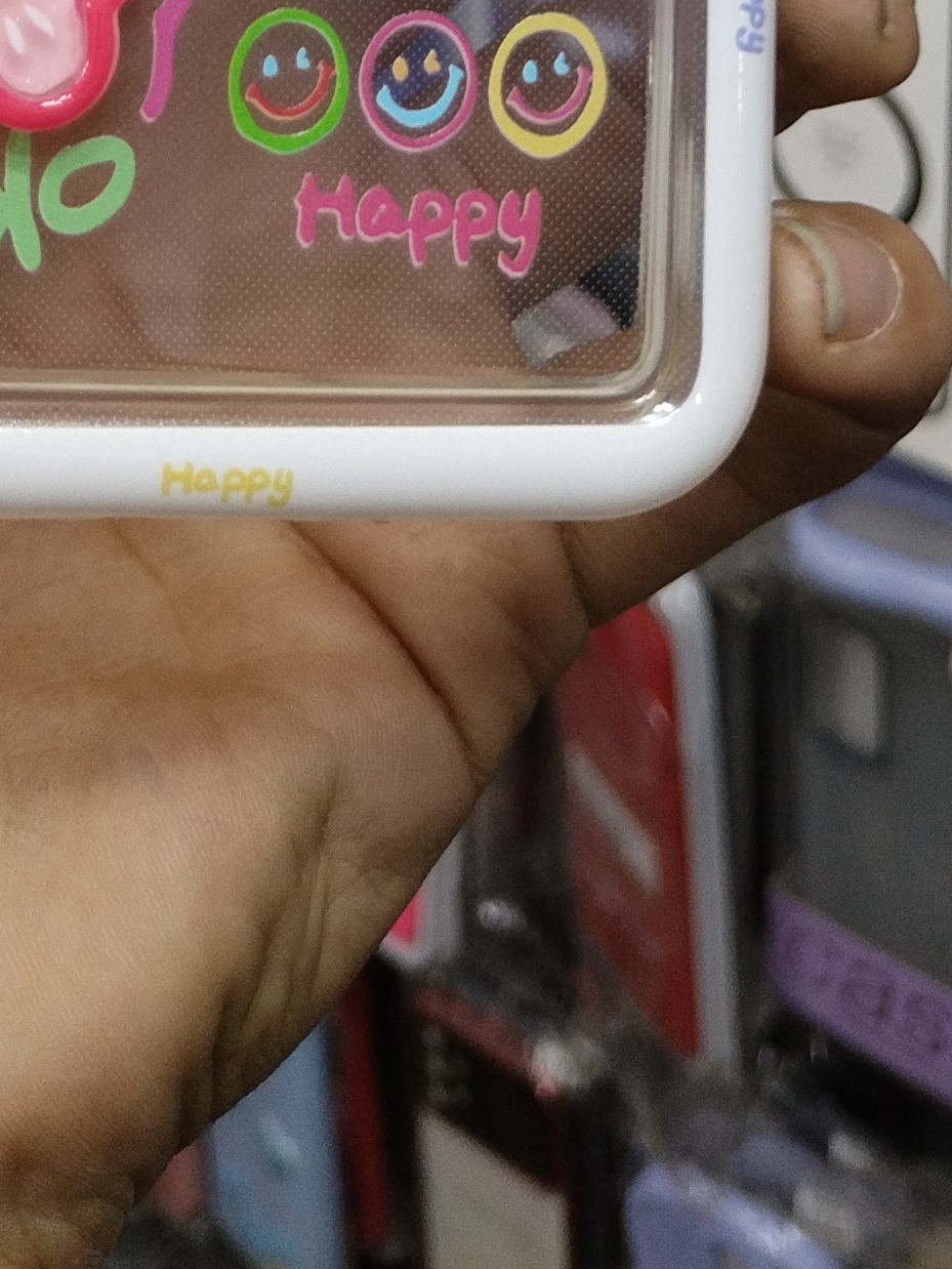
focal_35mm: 84
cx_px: 307
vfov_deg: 19.5
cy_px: -759
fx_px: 3079
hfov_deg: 17.5
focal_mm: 4.7
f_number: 1.8
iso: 160
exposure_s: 1/50
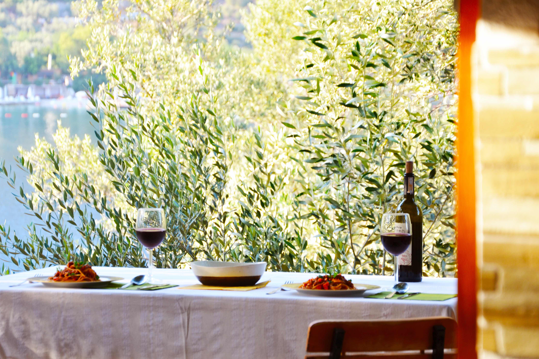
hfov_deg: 14.5
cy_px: 186
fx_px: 2119
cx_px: 244
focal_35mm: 142
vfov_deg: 9.7
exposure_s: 1/100
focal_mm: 85
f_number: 5.6
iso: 200
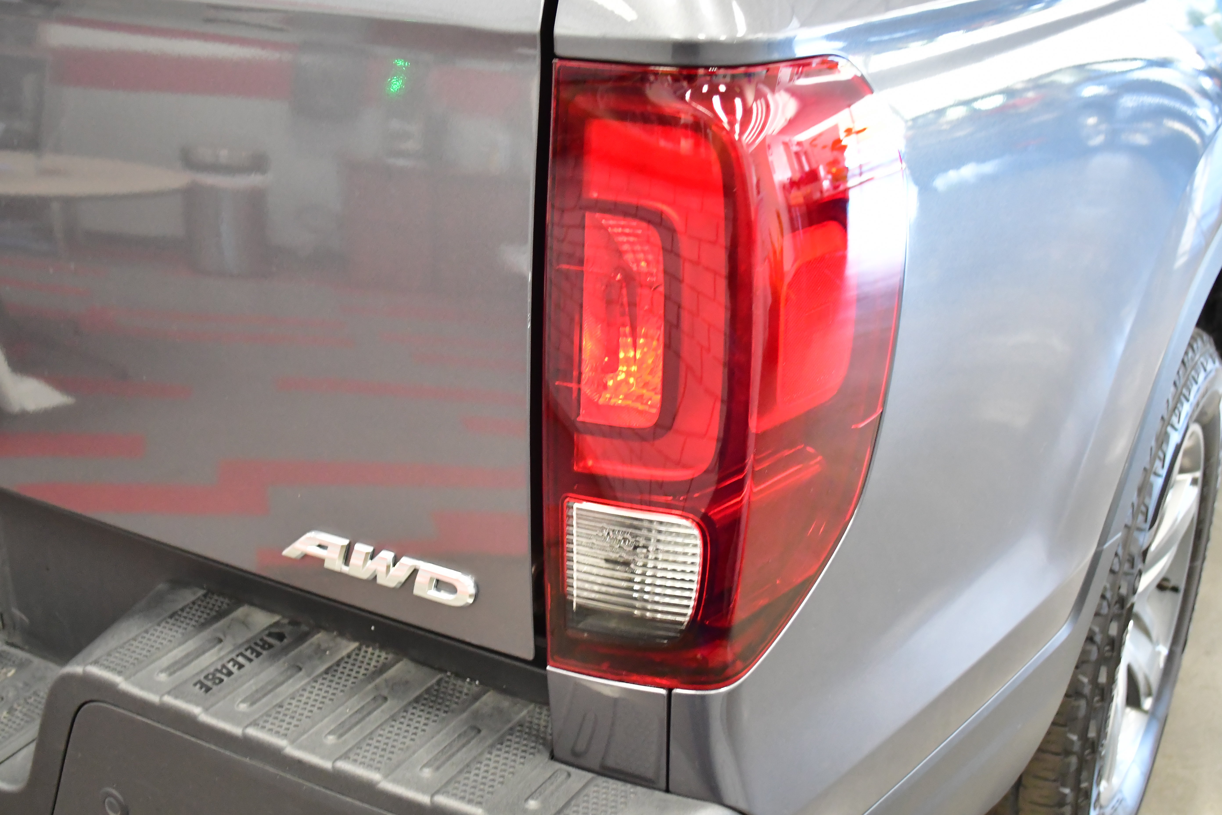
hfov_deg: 45.0
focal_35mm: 44
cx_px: 611
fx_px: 1476
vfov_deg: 30.8
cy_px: 408
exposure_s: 1/40
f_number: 4.5
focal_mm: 29
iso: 4000
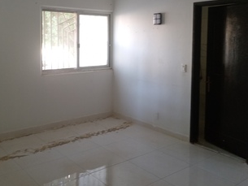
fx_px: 280
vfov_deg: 36.3
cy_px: 56
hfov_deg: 47.7
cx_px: 109
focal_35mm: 39
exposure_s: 1/24
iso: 415
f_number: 1.8
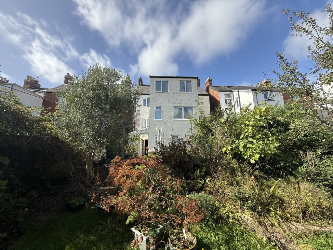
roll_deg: -0.4
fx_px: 135
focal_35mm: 14
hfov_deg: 102.1
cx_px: 166
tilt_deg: +11.8
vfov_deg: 85.7
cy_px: 125
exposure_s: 1/1001
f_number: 2.2
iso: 50
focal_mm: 2.22
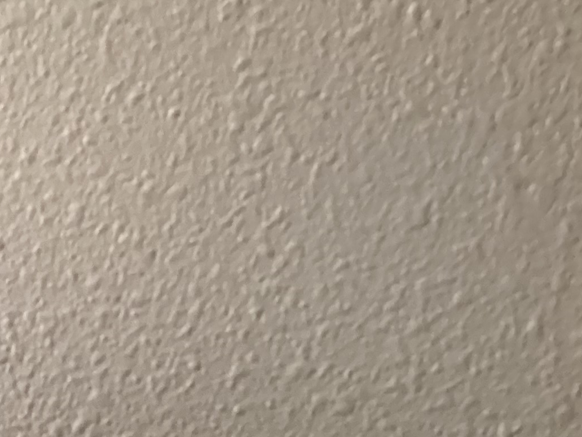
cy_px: 487
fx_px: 1648
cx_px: -328
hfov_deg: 17.7
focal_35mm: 98
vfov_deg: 14.7
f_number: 2.4
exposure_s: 1/17
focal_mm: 3.3
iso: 640
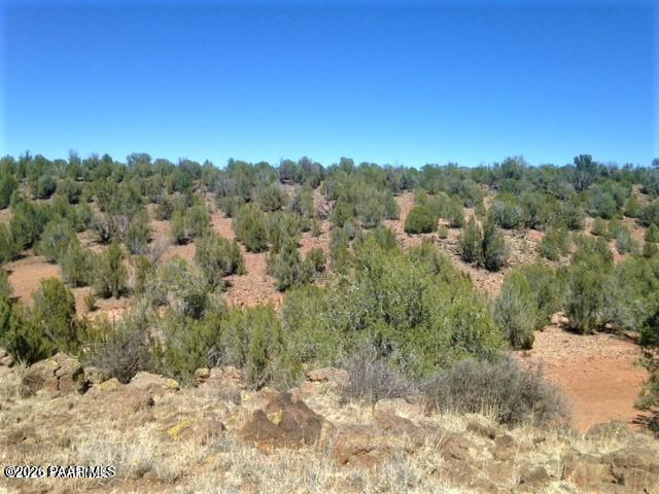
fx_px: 628
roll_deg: -0.4
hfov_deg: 55.4
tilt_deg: -5.5
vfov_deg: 42.9
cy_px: 247
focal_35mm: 33
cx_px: 330
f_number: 2.4
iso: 50
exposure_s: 1/1550
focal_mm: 4.12
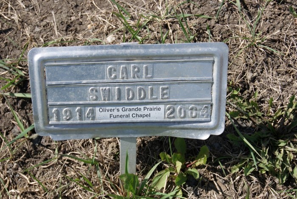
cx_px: 148
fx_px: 682
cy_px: 100
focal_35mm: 82
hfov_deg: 24.6
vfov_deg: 16.6
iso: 100
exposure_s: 1/125
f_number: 11
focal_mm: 55
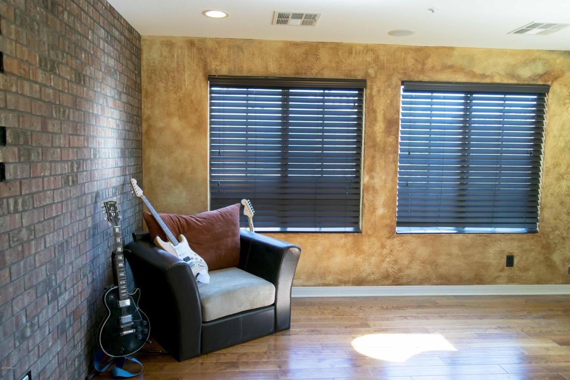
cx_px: 285
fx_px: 427
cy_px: 190
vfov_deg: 47.9
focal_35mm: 27
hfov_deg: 67.4
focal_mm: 18
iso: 100
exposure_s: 1/8
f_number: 3.5
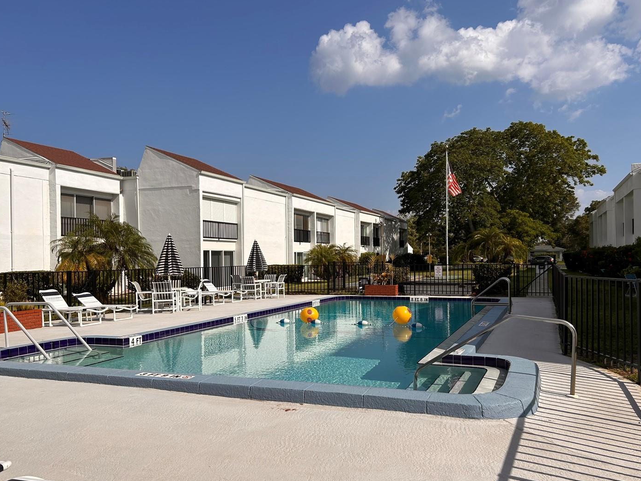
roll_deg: +1.1
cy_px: 254
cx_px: 343
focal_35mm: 30
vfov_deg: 46.8
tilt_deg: +0.9
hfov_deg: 59.9
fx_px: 555
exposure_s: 1/8000
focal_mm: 5.7
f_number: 1.5
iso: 50
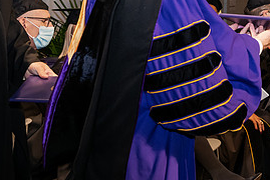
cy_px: 22
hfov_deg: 16.0
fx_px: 939
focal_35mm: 125
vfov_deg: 10.9
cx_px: 285
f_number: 6.3
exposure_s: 1/200
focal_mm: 58
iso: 1600
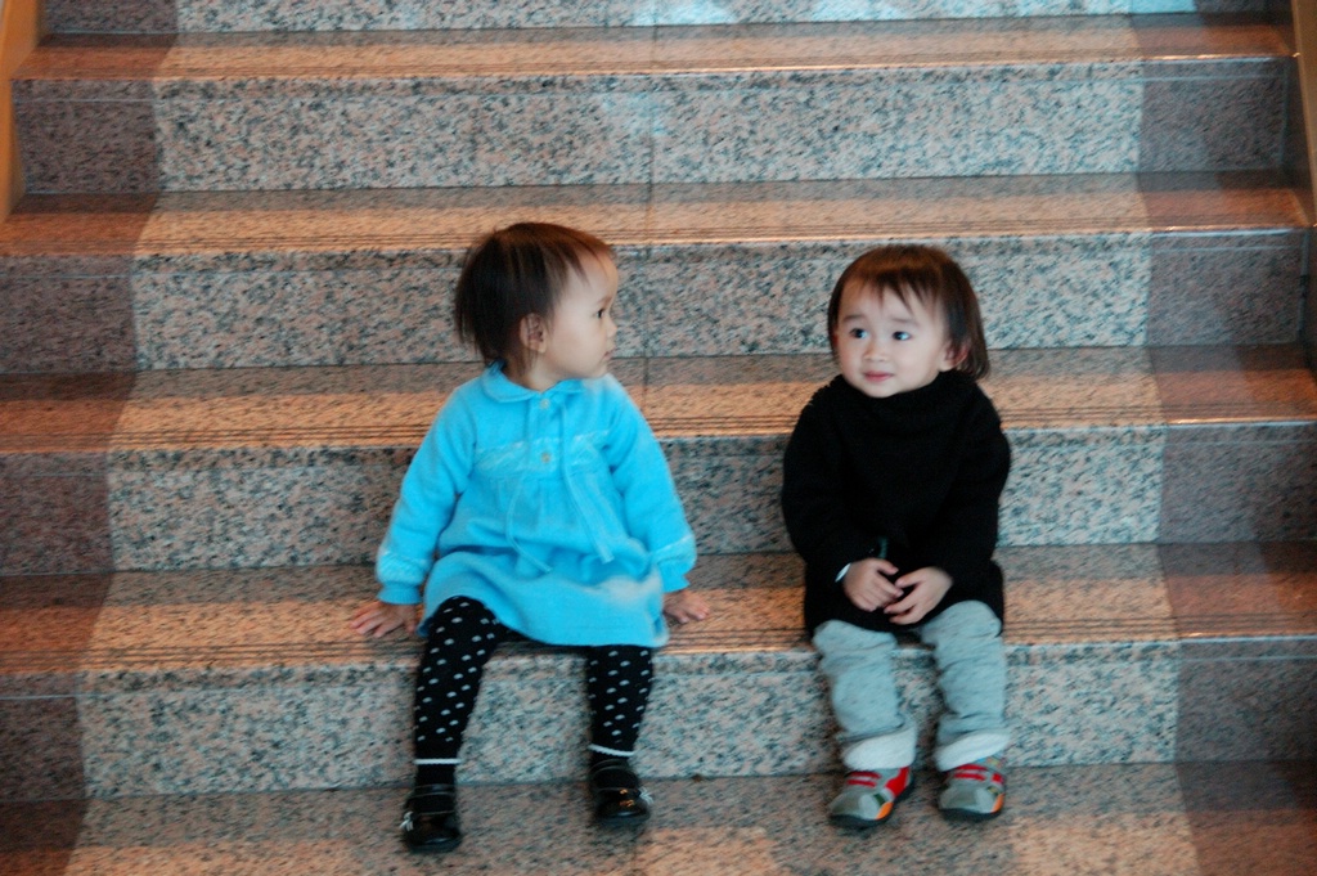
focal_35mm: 75
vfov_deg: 18.2
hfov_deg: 27.0
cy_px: 438
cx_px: 658
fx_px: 2741
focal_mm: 50
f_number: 2.8
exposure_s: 1/10
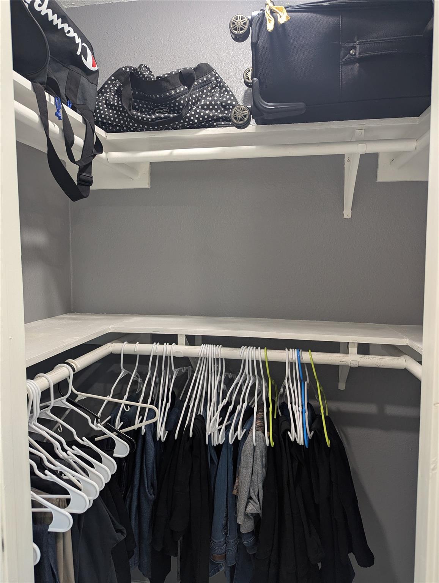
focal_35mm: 24
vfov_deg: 71.5
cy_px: 292
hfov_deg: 56.9
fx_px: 405
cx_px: 220
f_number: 1.85
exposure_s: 1/60
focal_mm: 6.81
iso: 270
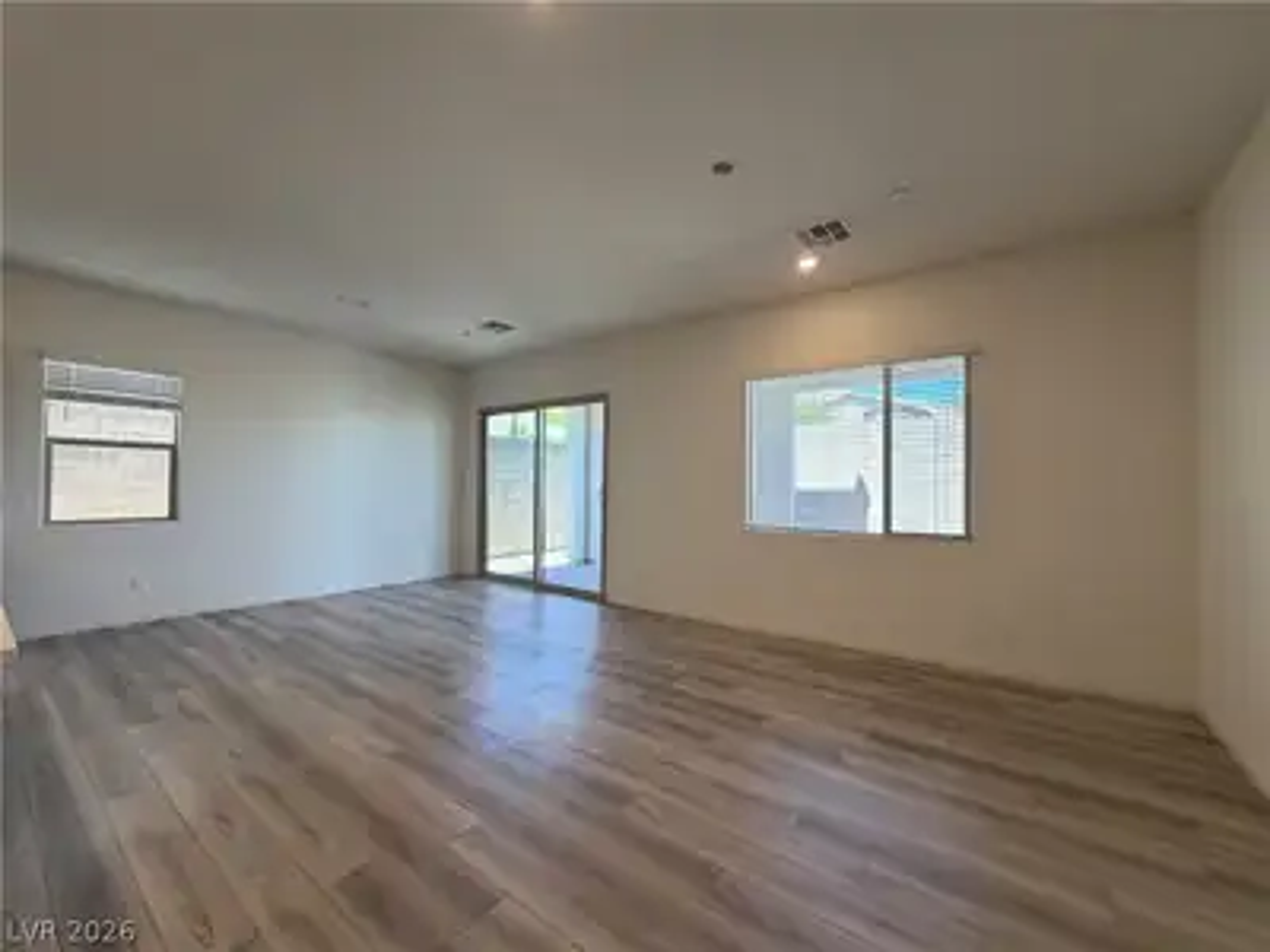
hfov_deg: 102.1
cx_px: 635
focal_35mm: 14
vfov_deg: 85.7
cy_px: 476
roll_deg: +0.4
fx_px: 514
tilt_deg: +0.8
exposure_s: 1/120
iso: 200
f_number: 2.2
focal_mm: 2.22
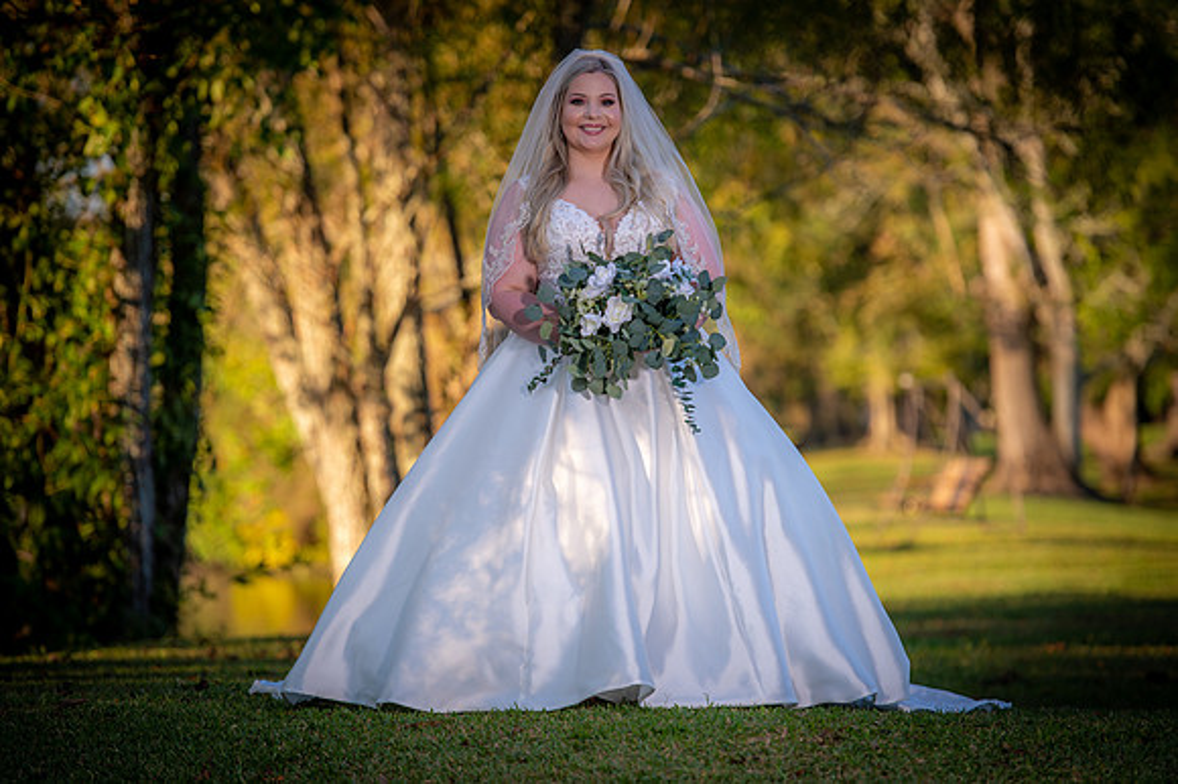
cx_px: 589
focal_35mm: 175
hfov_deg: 11.8
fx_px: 5723
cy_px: 392
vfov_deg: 7.8
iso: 80
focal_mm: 175
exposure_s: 1/250
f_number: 3.5
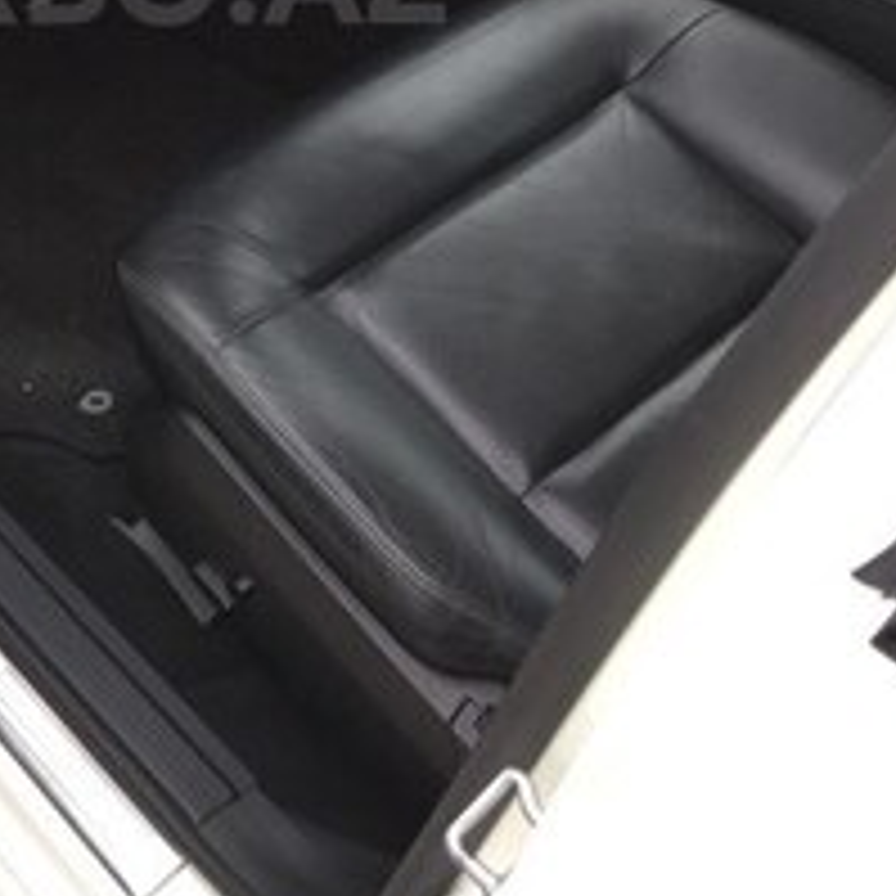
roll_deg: +2.4
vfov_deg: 25.4
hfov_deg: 26.1
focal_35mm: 64
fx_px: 1874
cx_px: 99
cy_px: -27
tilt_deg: -35.9
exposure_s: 1/100
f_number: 2.2
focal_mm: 4.15
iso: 32
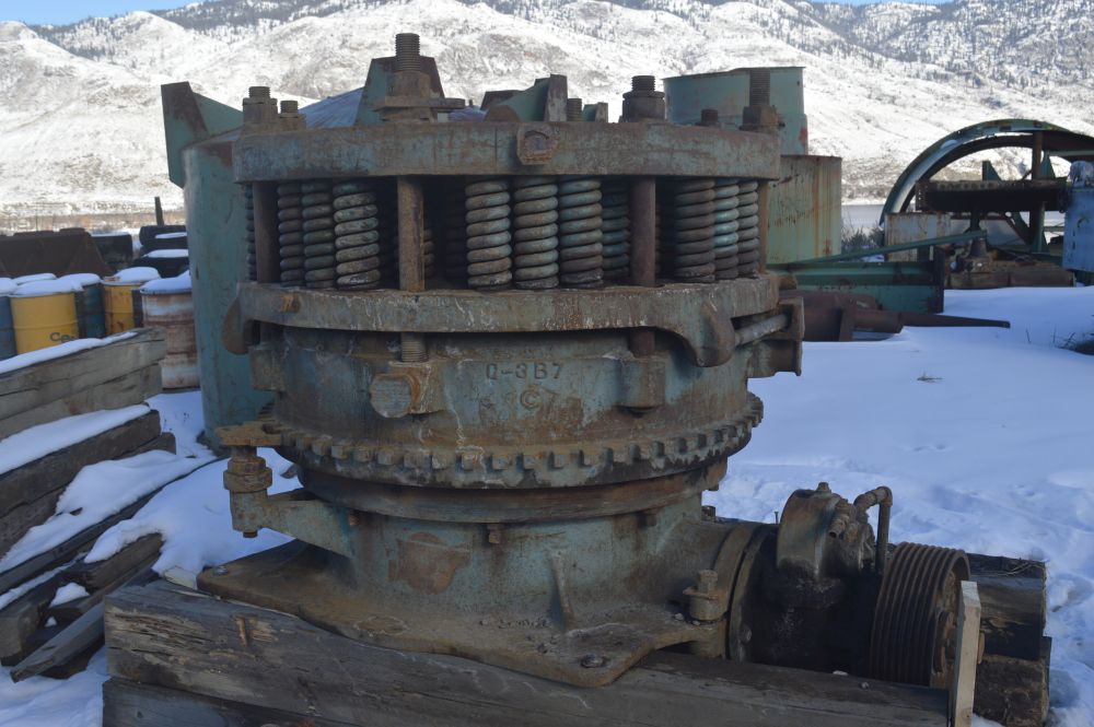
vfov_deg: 36.8
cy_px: 364
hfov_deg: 53.2
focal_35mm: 36
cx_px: 547
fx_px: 1093
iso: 100
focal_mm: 24
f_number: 8
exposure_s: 1/250
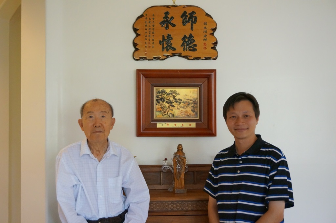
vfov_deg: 28.9
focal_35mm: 46
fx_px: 433
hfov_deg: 42.4
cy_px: 112
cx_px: 168
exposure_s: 1/60
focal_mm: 31
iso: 3200
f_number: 5
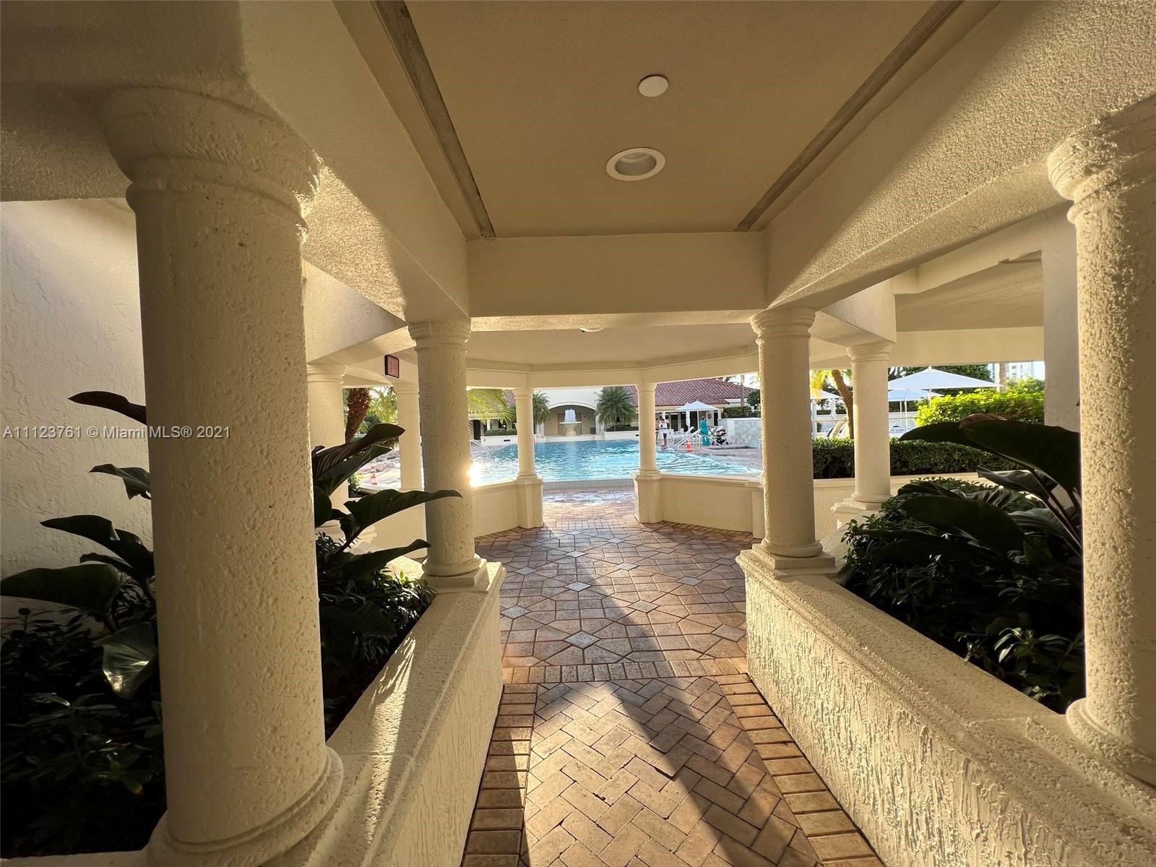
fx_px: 434
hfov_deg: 106.2
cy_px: 434
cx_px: 578
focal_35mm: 13
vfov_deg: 89.9
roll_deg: +2.3
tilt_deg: -2.4
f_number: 1.8
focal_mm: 1.57
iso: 32
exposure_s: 1/154
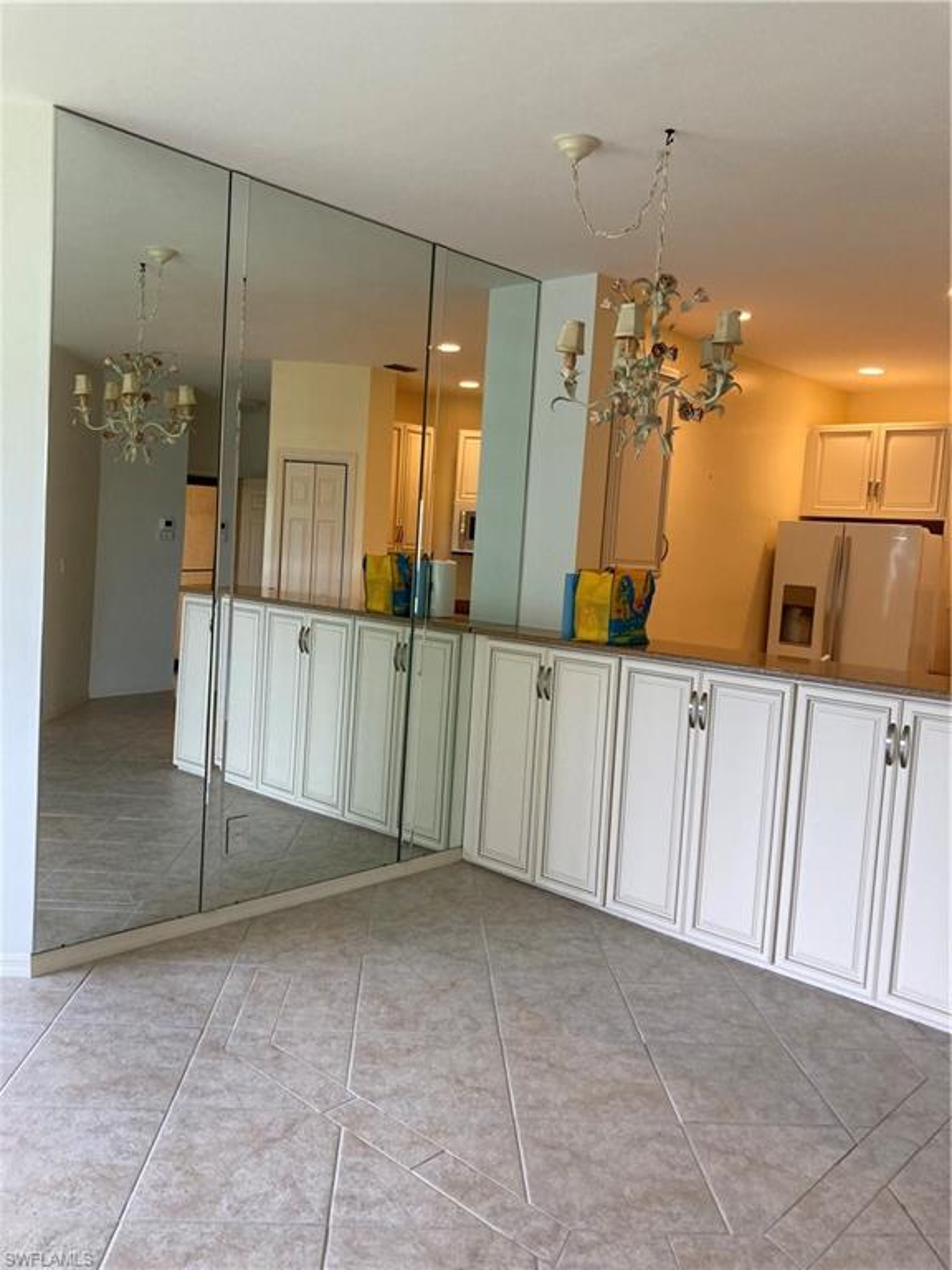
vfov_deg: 63.4
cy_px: 635
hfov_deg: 49.7
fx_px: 1027
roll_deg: -3.4
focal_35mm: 28
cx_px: 476
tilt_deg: -3.2
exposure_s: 1/120
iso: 80
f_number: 1.8
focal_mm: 3.99
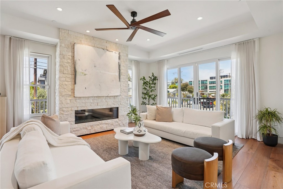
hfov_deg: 96.8
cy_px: 94
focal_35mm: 16
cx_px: 142
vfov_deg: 73.7
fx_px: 126
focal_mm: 16
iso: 400
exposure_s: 1/40
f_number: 8
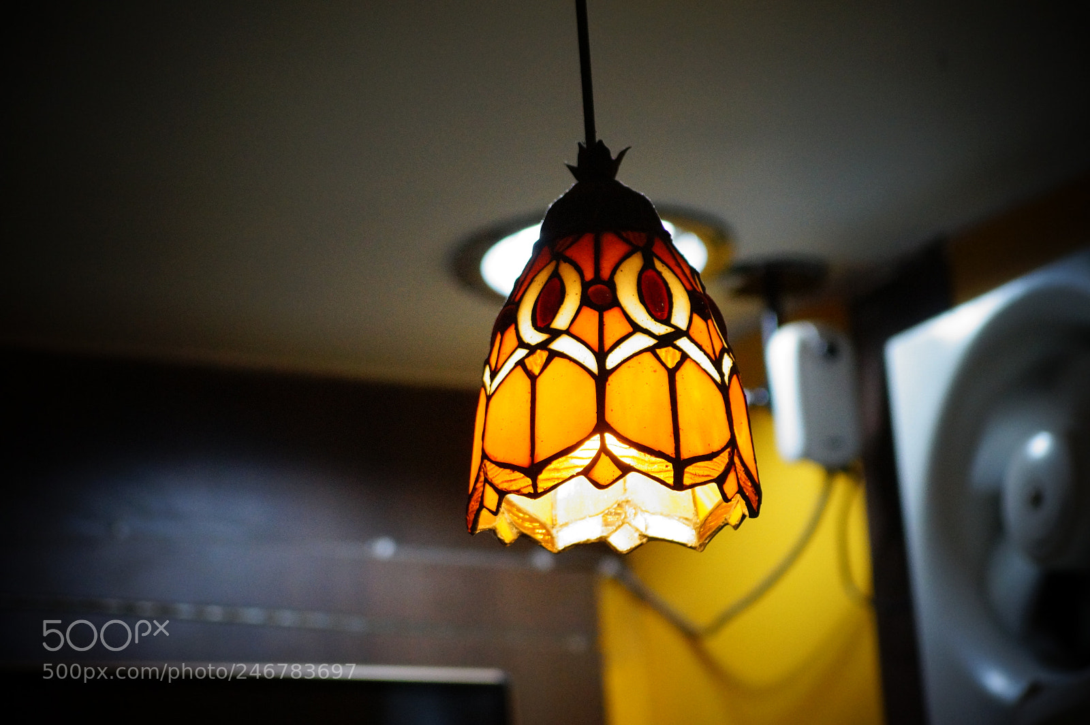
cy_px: 362
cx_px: 545
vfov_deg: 5.7
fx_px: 7263
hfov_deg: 8.6
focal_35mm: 240
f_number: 5
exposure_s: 1/250
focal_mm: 160
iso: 1600
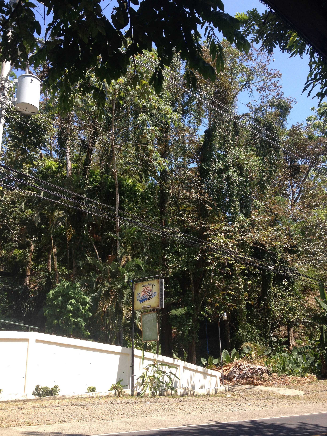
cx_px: 164
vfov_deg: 52.6
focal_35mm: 35
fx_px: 441
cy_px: 218
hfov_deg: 40.7
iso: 50
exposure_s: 1/627
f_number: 2.4
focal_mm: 4.28
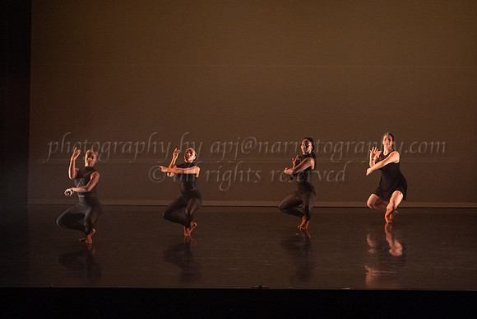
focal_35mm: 86
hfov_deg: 23.6
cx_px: 309
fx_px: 1136
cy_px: 161
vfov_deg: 16.0
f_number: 3.2
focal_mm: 65
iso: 4000
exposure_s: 1/320
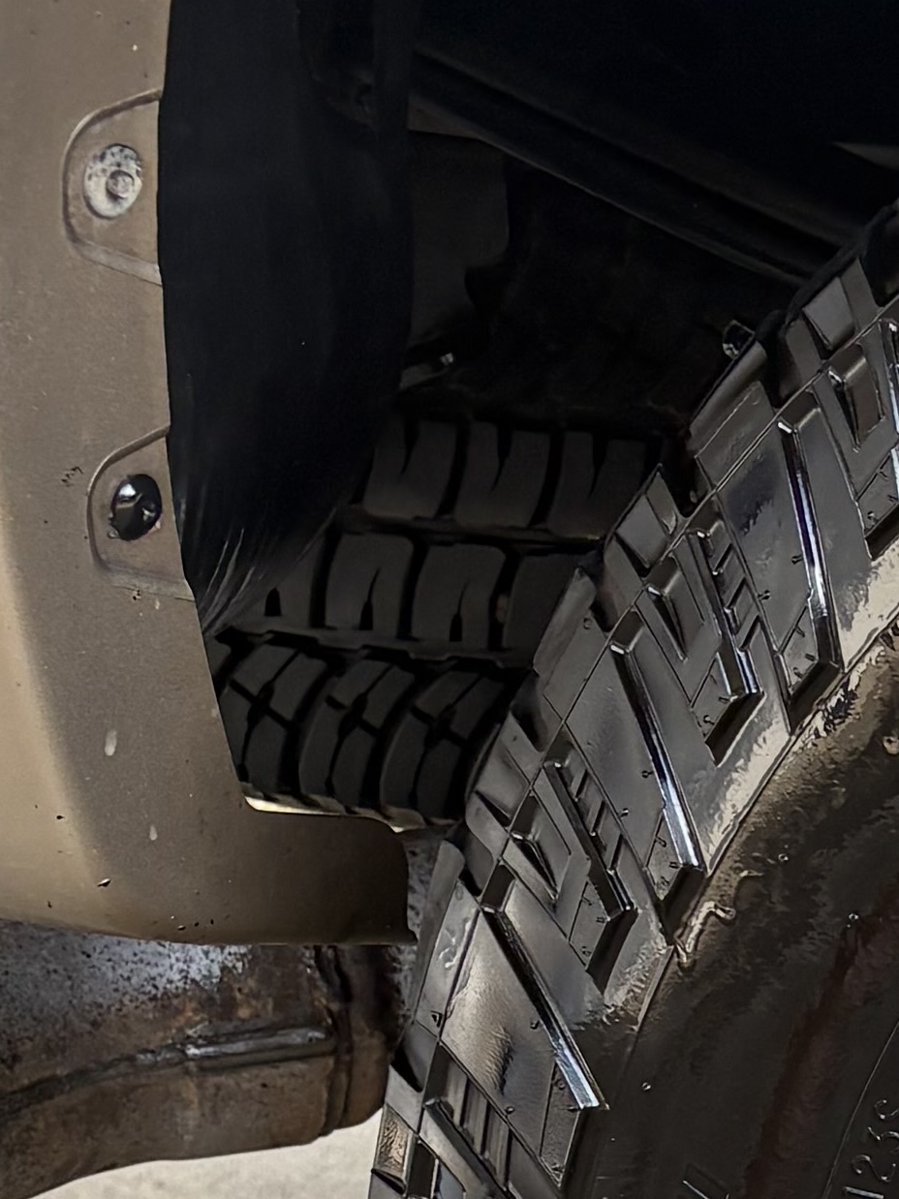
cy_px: 1629
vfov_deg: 15.5
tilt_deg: -22.5
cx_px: 1812
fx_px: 4157
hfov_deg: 11.2
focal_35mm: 120
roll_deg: -1.9
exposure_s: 1/236
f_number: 1.6
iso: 50
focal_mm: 5.96
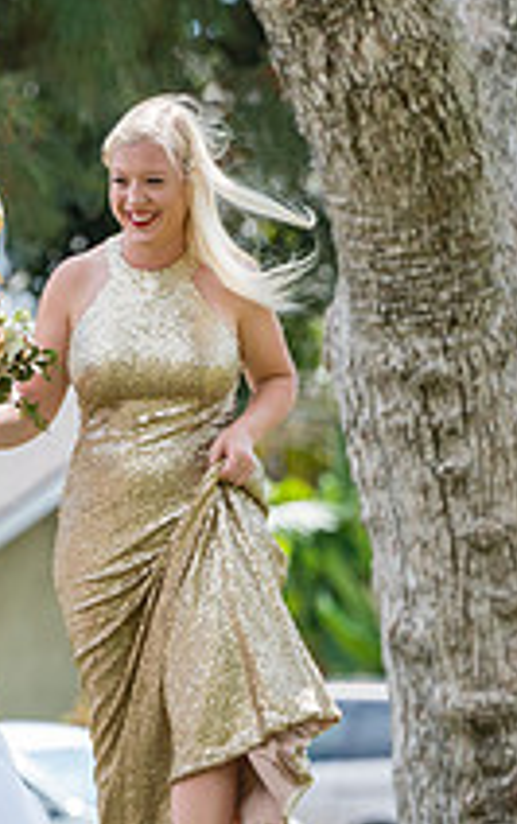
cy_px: 315
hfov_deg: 2.0
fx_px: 15109
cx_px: -553
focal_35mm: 672
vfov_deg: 3.1
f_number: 5.6
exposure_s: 1/1250
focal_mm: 200
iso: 500
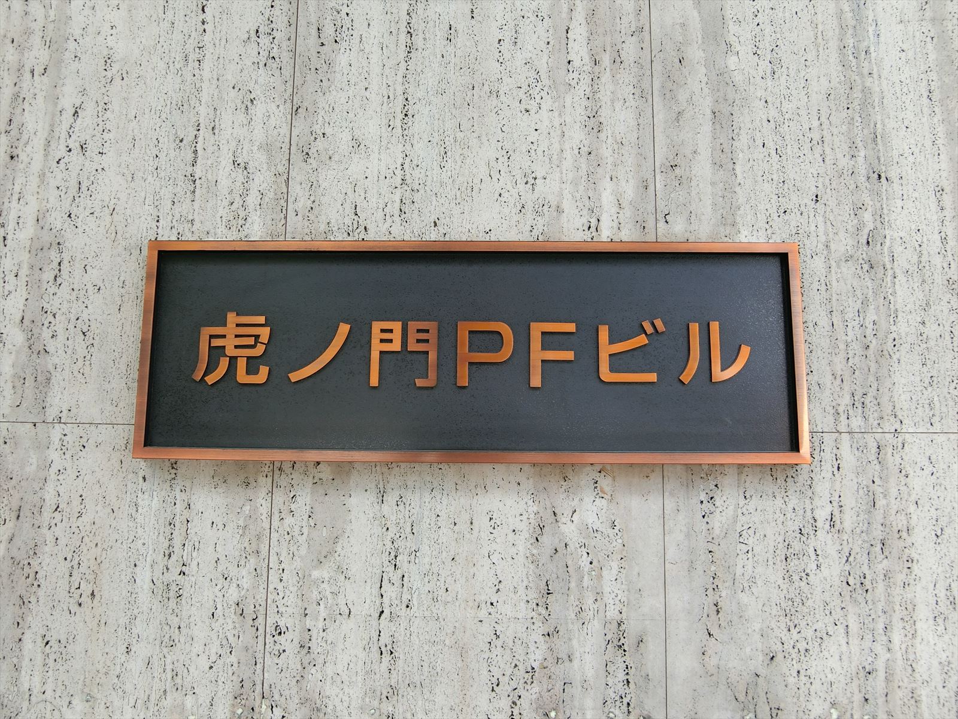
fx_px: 526
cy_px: 360
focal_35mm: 19
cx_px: 479
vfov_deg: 68.7
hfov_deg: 84.7
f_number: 2.7
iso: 80
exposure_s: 1/160
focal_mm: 4.06
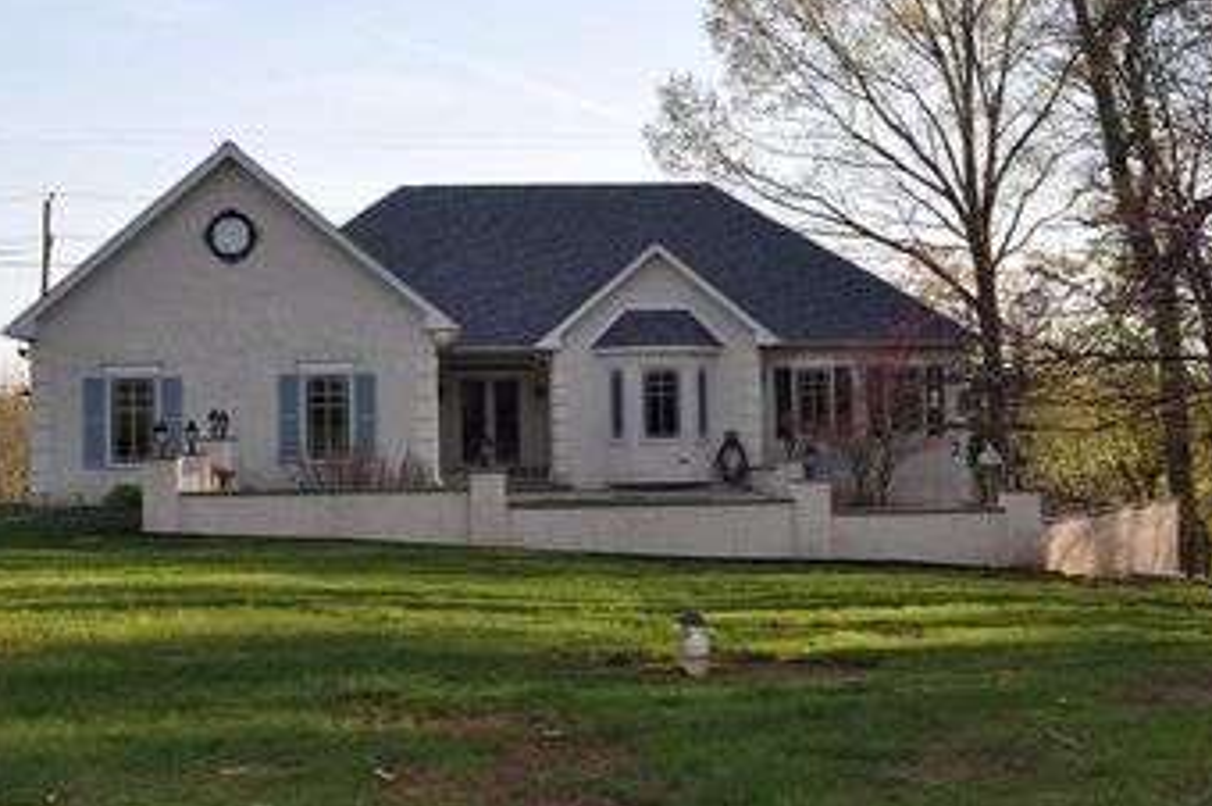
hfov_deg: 37.5
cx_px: 560
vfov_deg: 25.4
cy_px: 346
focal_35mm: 53
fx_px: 1783
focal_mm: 24
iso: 200
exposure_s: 1/200
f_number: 9
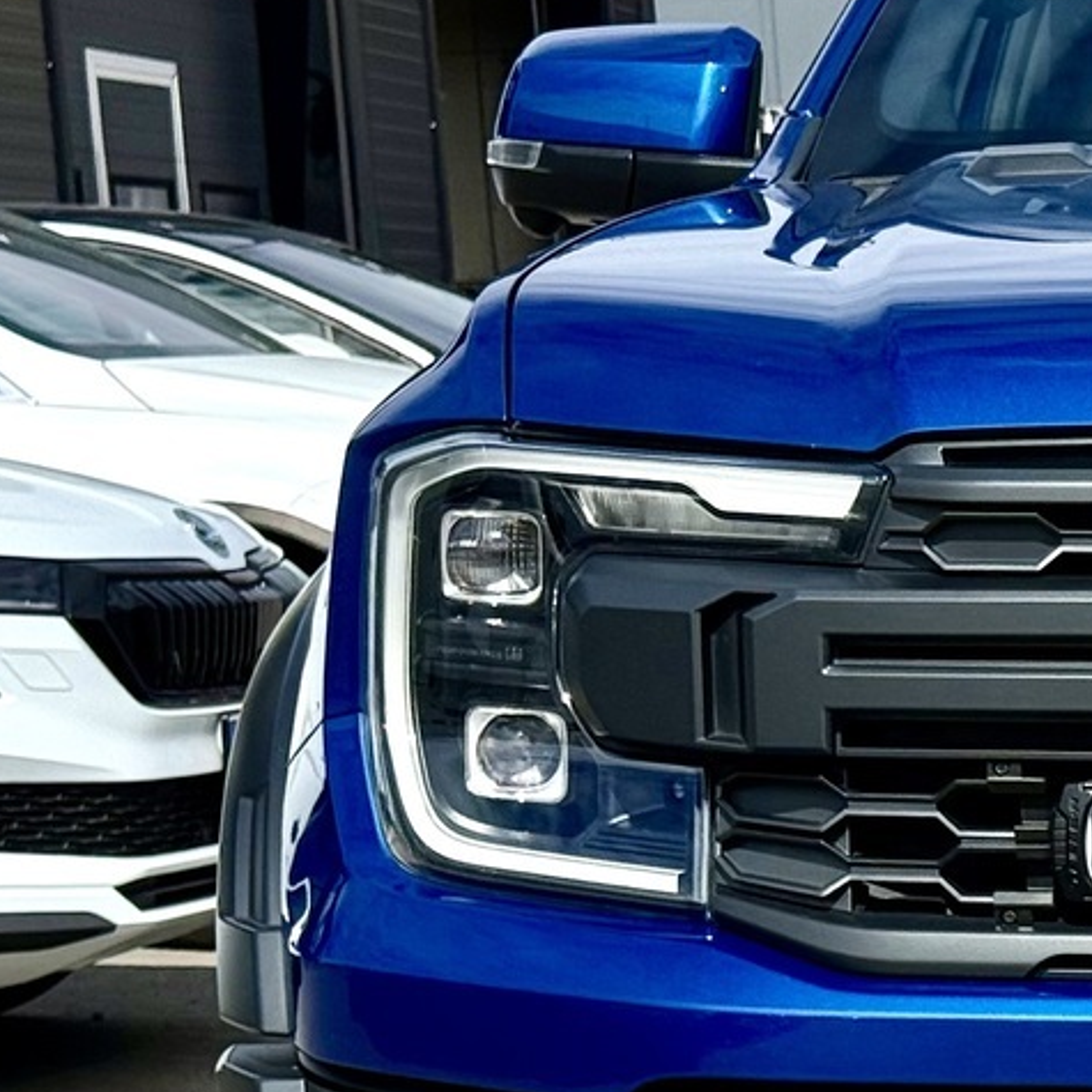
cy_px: 830
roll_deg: +2.7
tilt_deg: -5.9
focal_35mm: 143
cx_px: 1676
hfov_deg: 11.7
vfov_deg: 12.2
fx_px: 5104
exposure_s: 1/8772
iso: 64
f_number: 1.78
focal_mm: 6.76
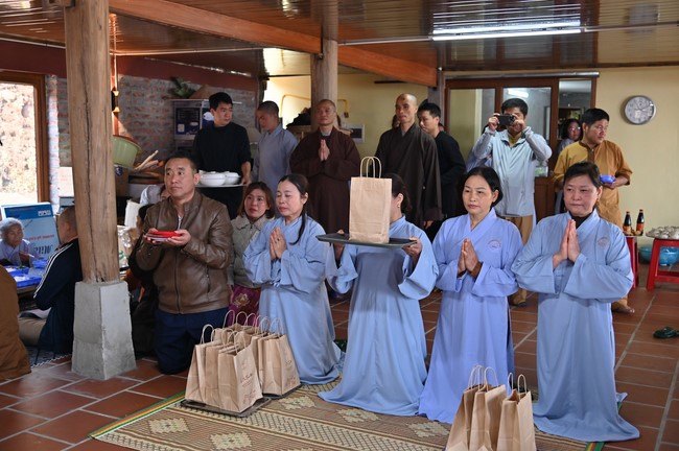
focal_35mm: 38
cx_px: 340
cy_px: 226
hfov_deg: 50.7
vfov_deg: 35.0
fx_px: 716
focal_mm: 38
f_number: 4.5
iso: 640
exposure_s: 1/200
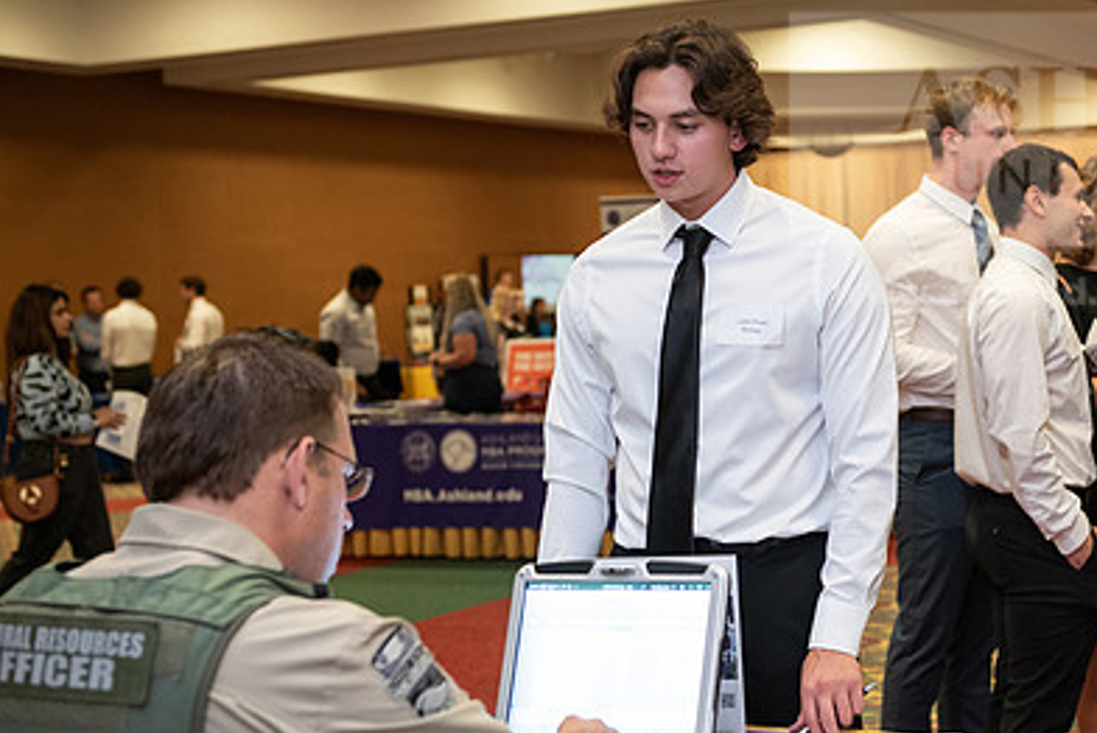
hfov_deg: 28.3
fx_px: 2165
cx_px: 705
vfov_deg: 19.2
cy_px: 351
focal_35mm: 71
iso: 1250
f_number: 3.2
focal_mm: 48
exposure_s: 1/160
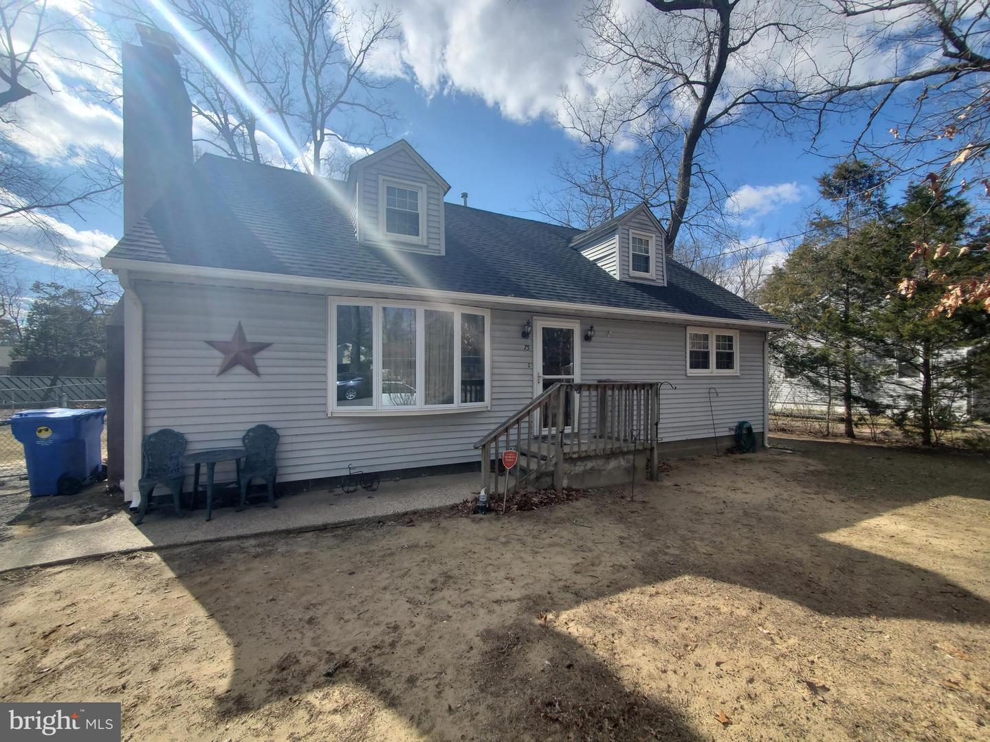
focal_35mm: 13
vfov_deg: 89.9
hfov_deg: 106.2
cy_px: 371
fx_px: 372
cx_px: 495
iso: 50
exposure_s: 1/1318
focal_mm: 1.8
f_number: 2.2
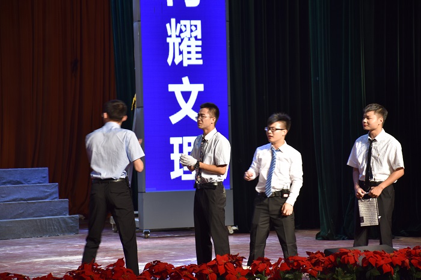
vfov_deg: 10.7
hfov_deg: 16.1
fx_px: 1490
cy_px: 140
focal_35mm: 128
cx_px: 210
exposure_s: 1/30
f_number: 5.3
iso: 320
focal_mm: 85
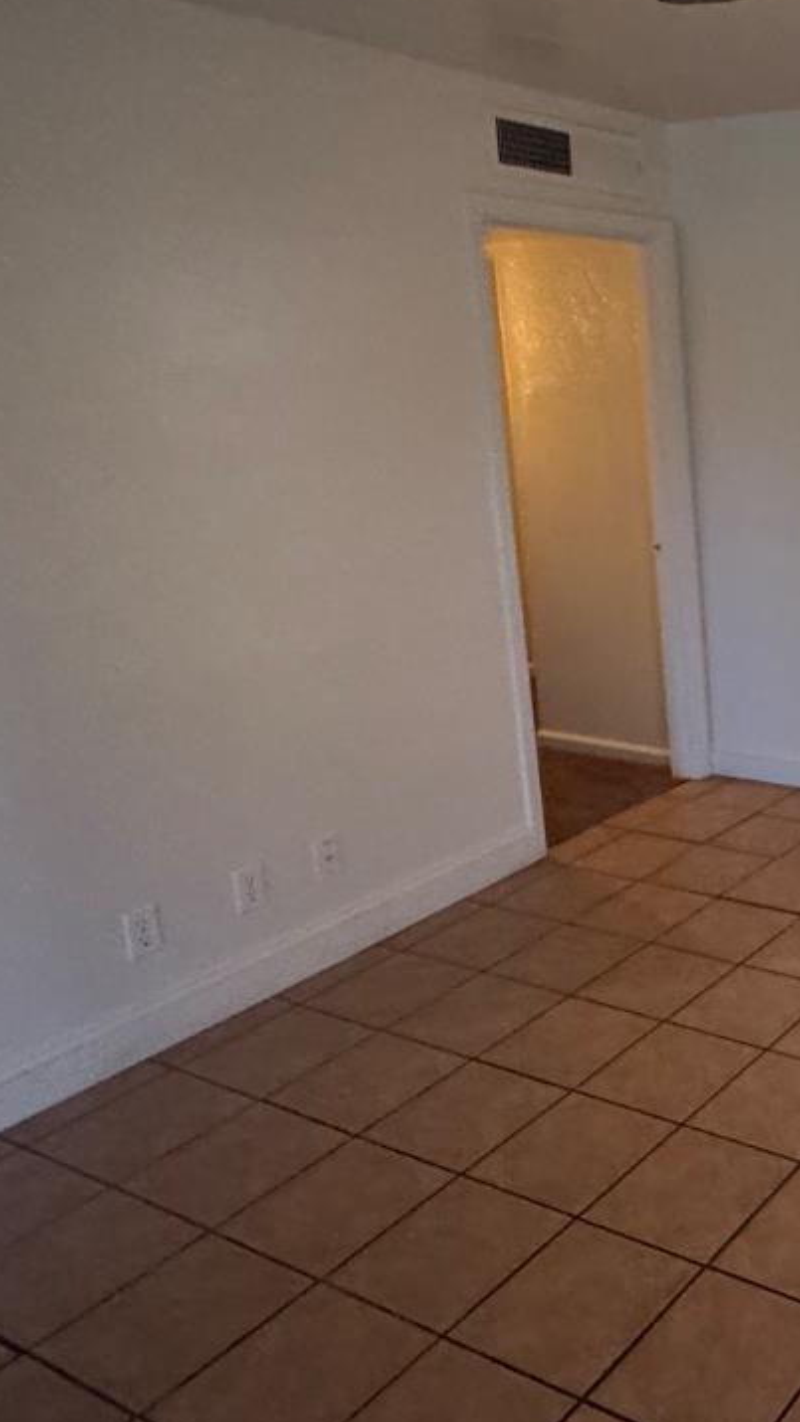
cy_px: 612
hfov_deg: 30.2
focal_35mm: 32
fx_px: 1207
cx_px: 1003
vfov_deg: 60.8
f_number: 2.2
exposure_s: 1/60
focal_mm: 2.22
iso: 640
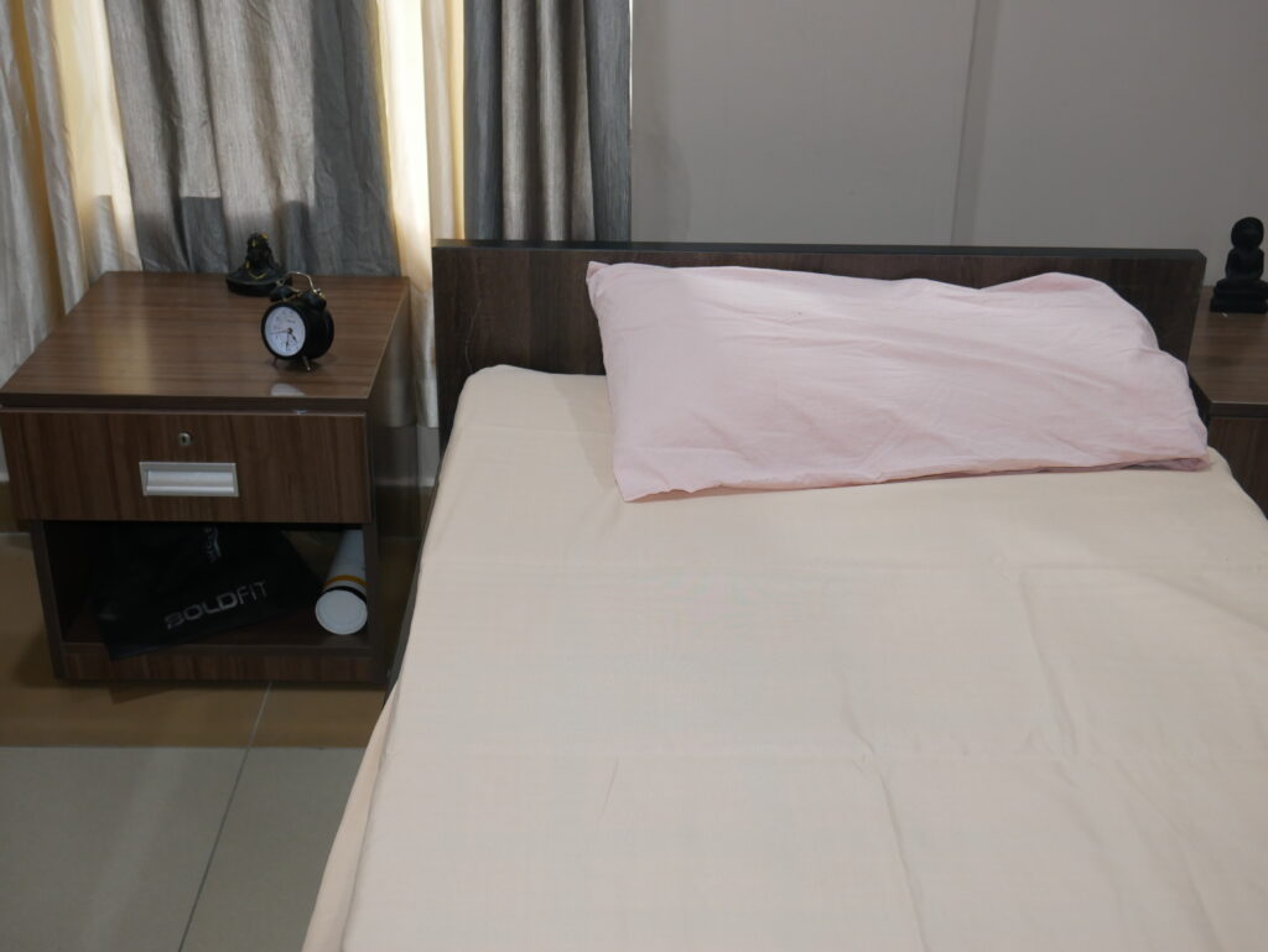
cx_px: 634
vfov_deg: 34.4
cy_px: 476
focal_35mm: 42
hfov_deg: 44.8
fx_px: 1539
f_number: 4.6
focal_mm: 21
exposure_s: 1/60
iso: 640
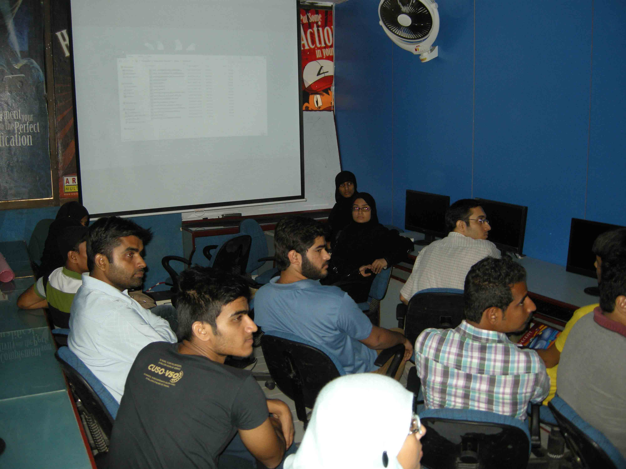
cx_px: 313
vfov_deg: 40.7
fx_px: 633
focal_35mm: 35
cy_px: 234
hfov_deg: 52.6
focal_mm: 7.5
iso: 143
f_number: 2.7
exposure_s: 1/60
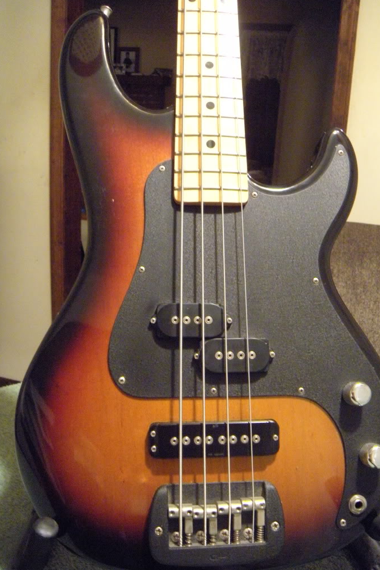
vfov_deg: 51.9
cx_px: 214
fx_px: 585
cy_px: 287
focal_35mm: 37
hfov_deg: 35.9
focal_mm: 5.9
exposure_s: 1/8.7
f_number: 3.8
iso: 626
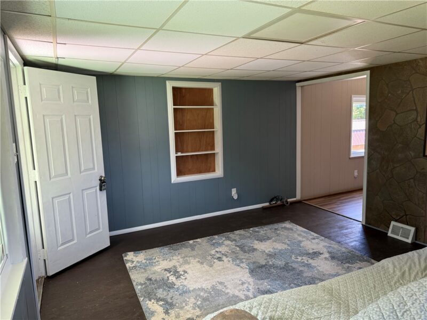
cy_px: 160
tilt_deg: -7.4
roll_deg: +0.9
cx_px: 214
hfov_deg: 71.6
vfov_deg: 56.8
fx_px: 296
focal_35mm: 24
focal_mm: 6.76
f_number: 1.78
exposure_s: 1/121
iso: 200
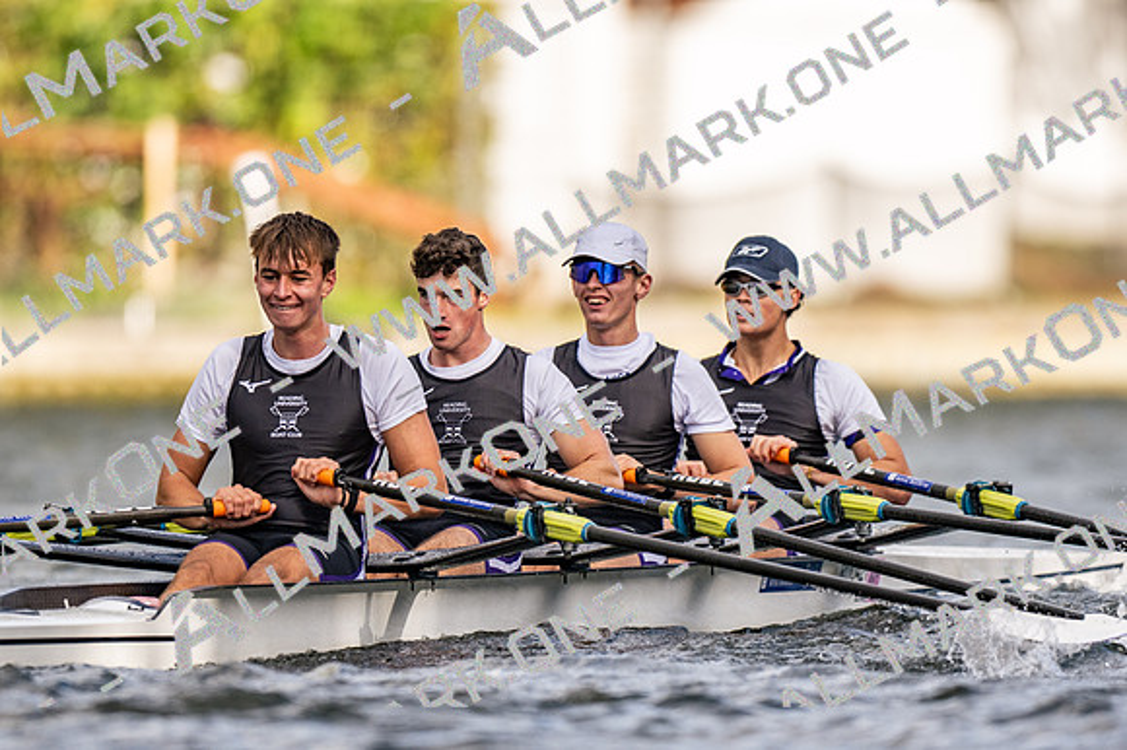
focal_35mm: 900
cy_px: 375
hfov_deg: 2.3
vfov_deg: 1.5
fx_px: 28158
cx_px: 564
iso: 200
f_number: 4
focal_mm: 600
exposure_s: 1/2500
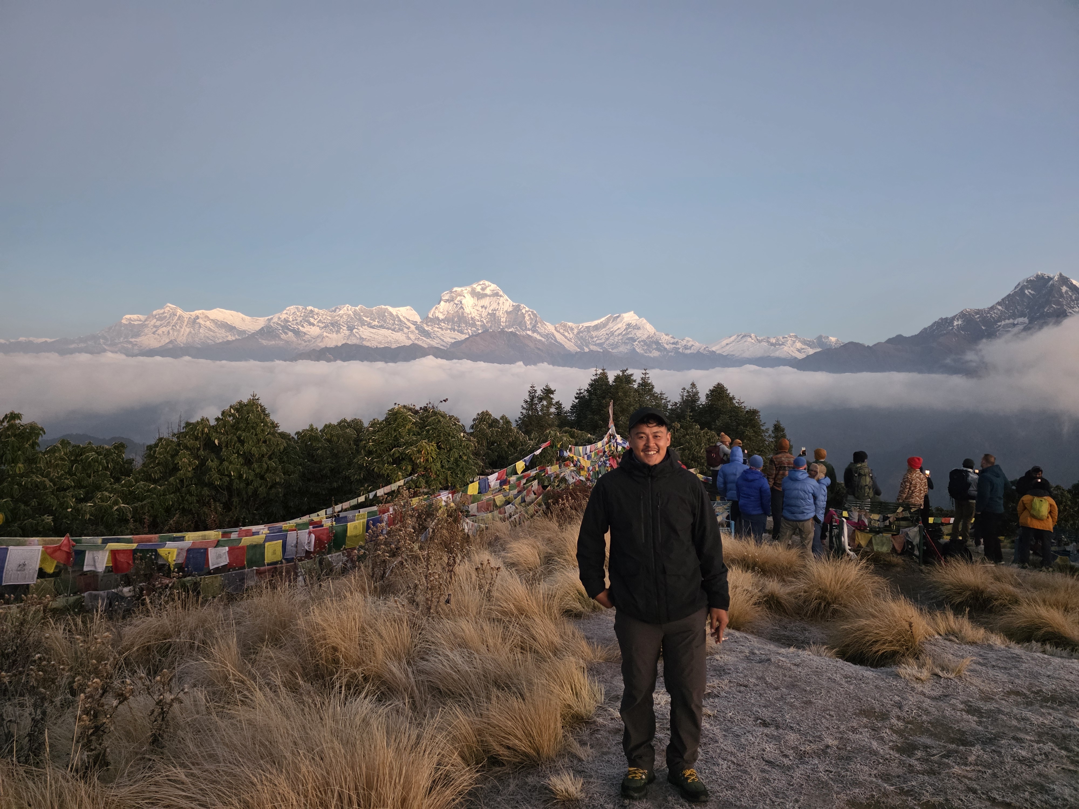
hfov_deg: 73.9
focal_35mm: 23
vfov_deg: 58.9
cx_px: 540
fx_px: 717
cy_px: 404
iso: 1600
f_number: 1.7
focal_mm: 6.3
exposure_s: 1/100
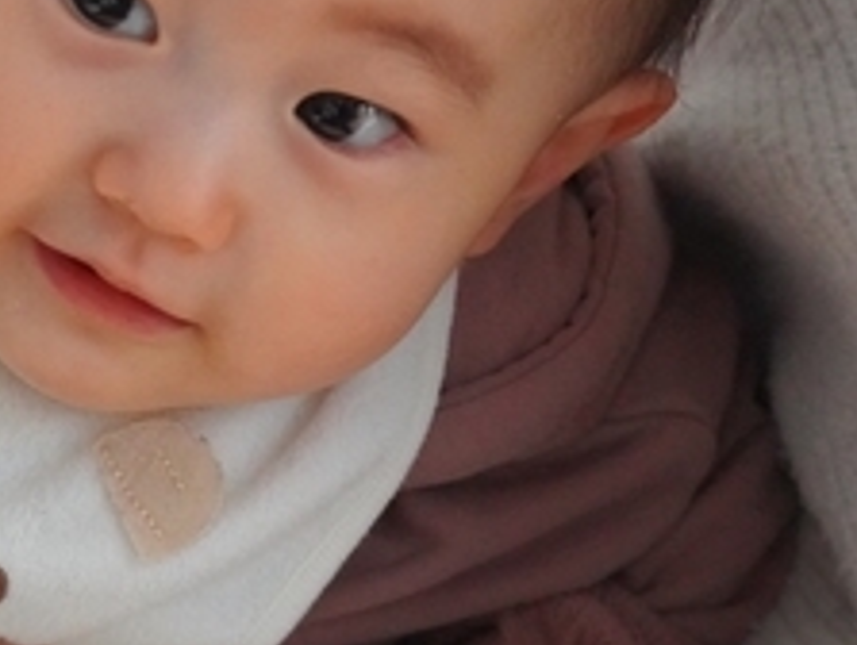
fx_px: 4439
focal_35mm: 179
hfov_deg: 11.0
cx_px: 396
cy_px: -182
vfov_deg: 8.2
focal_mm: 52
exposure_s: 1/60
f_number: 4
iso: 8000
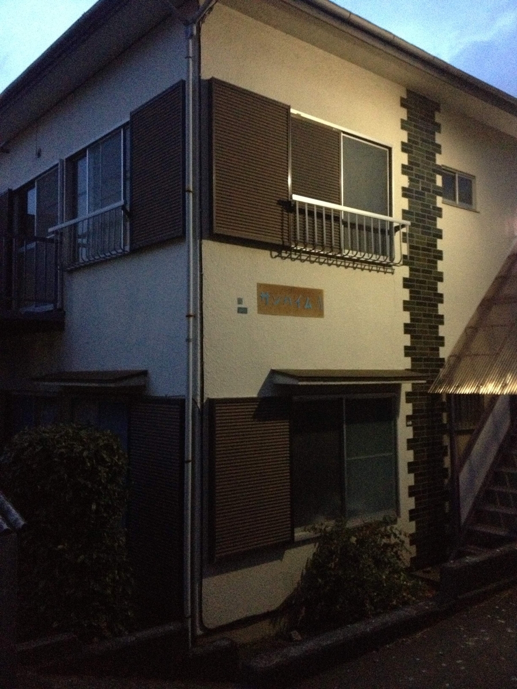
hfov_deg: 40.7
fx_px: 697
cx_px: 258
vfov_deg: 52.6
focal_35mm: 35
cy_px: 344
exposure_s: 1/15
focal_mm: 4.28
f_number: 2.4
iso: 800
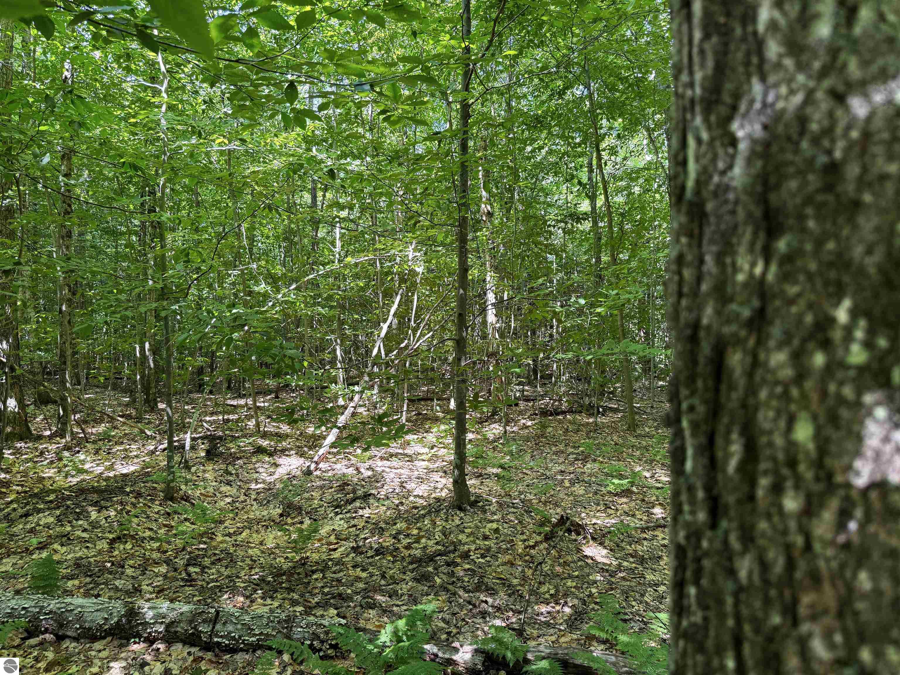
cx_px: 450
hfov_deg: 71.6
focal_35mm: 24
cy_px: 338
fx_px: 624
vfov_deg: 56.8
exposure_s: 1/139
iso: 160
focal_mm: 6.76
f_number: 1.78
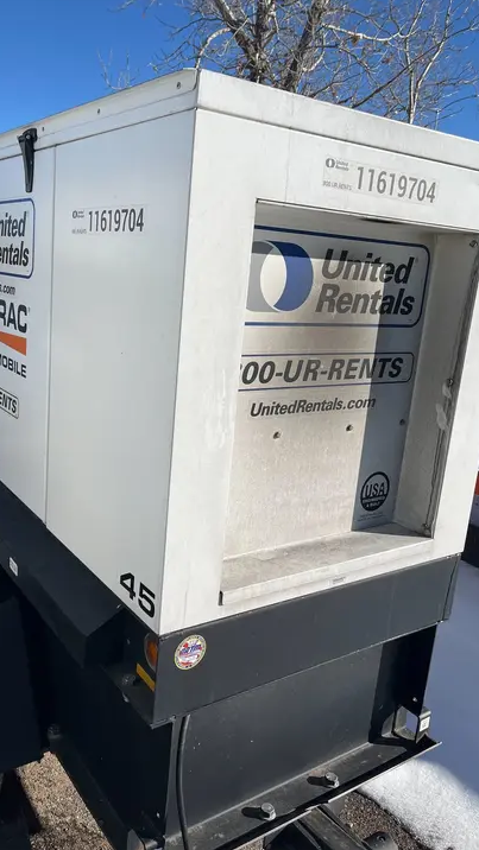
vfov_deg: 66.1
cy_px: 417
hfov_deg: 39.9
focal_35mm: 29
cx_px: 172
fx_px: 655
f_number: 1.6
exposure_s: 1/6897
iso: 50
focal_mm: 5.1
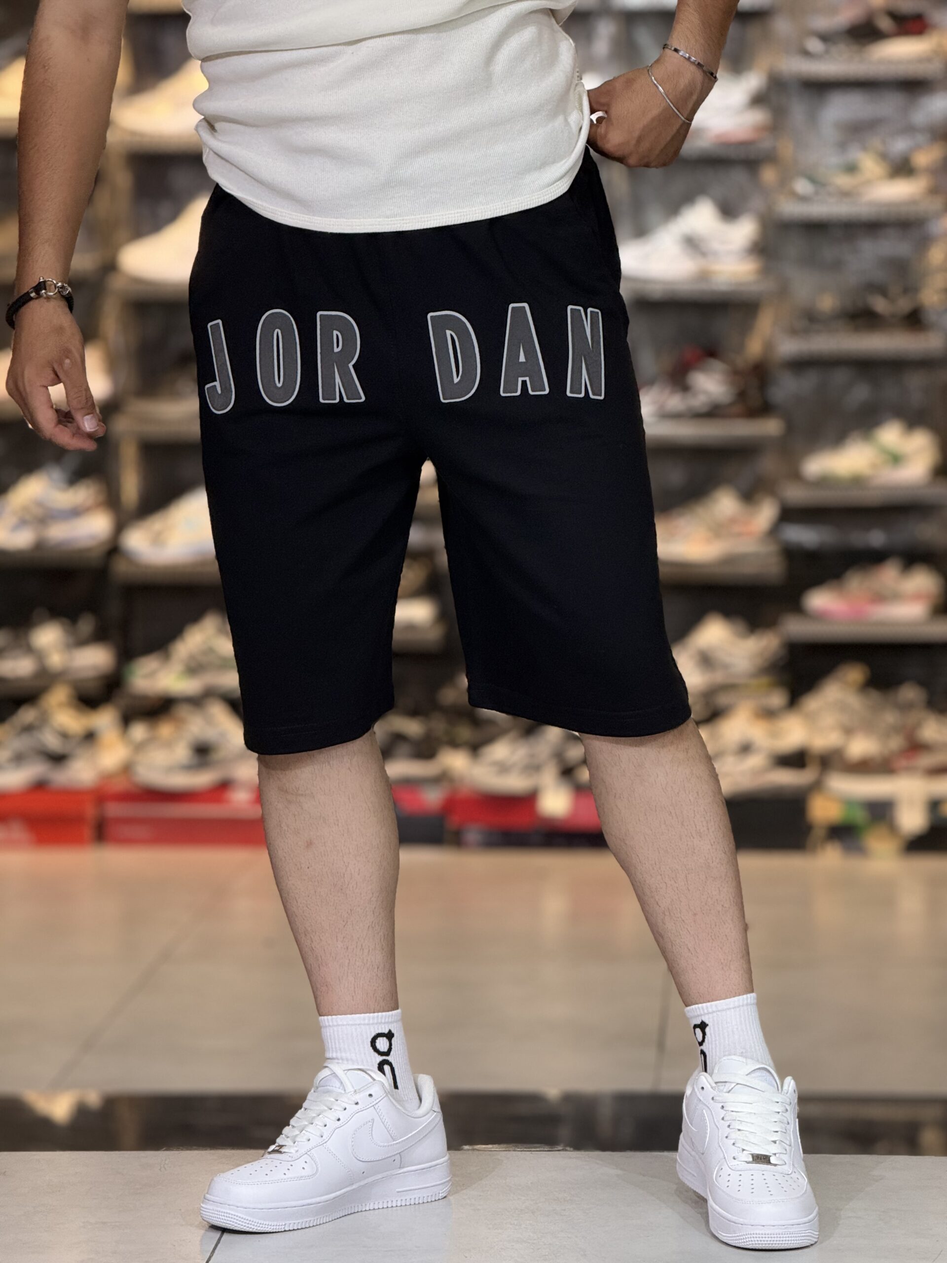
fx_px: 4377
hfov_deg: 12.3
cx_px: 474
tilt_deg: -3.0
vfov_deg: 16.4
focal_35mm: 120
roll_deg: +0.1
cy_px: 632
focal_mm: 15.66
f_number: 2.8
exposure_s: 1/100
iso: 160
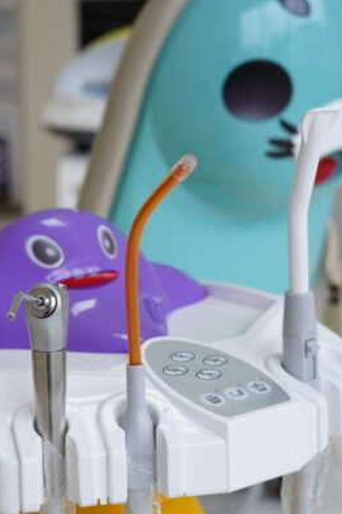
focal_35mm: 76
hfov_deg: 17.8
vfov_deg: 26.7
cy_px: 256
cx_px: 64
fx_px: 1084
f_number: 5
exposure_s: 1/60
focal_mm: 50
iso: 250
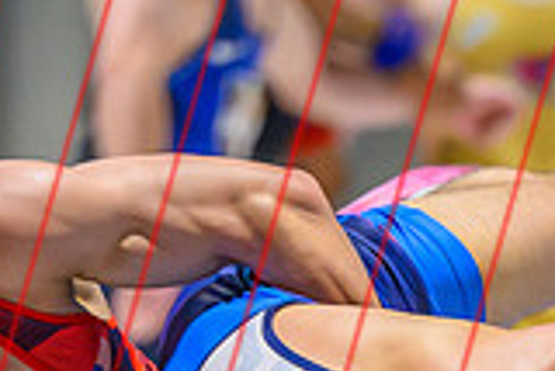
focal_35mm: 840
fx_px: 12961
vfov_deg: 1.6
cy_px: 541
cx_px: 606
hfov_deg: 2.5
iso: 7200
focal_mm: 185
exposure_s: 1/800
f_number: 2.8
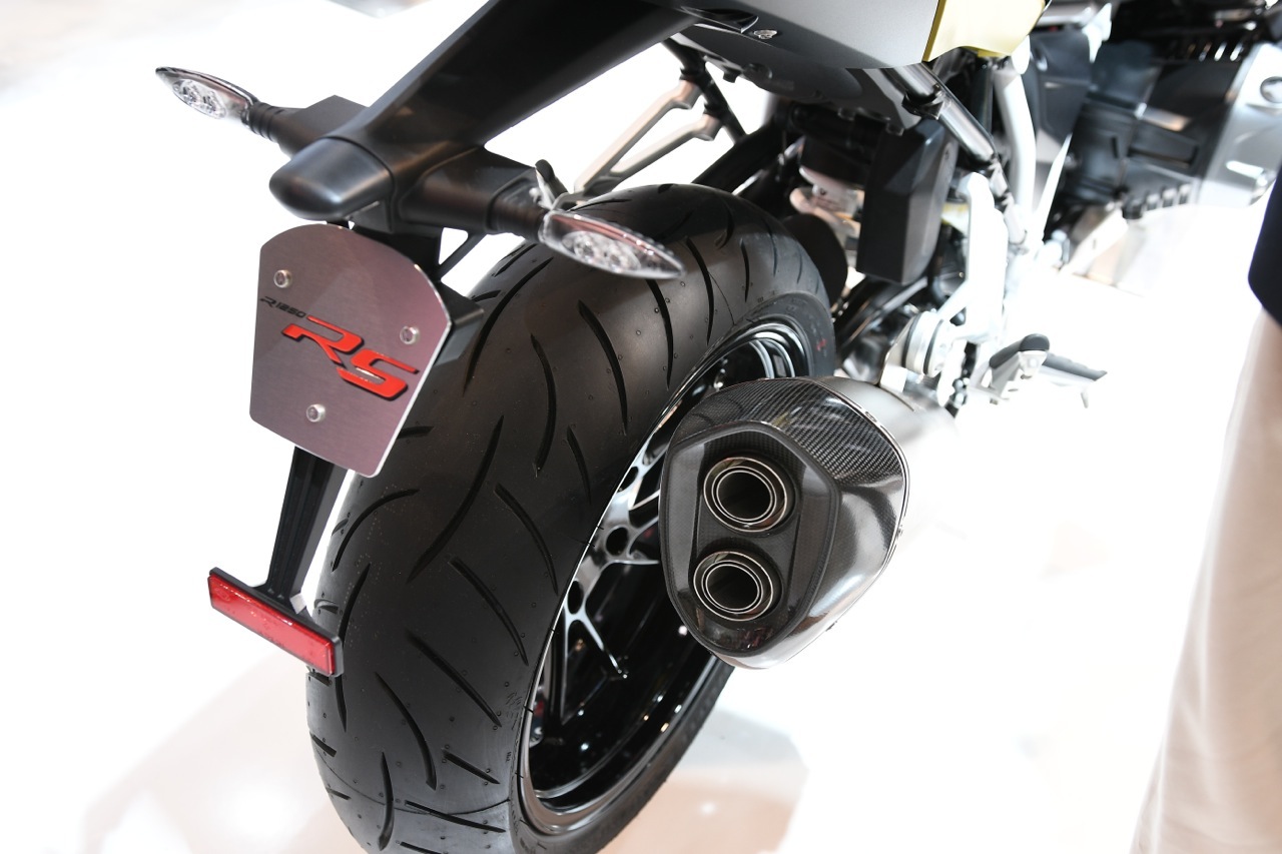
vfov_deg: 36.9
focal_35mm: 36
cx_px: 641
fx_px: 1282
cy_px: 427
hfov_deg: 53.1
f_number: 2.8
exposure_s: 1/100
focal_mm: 24
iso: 500
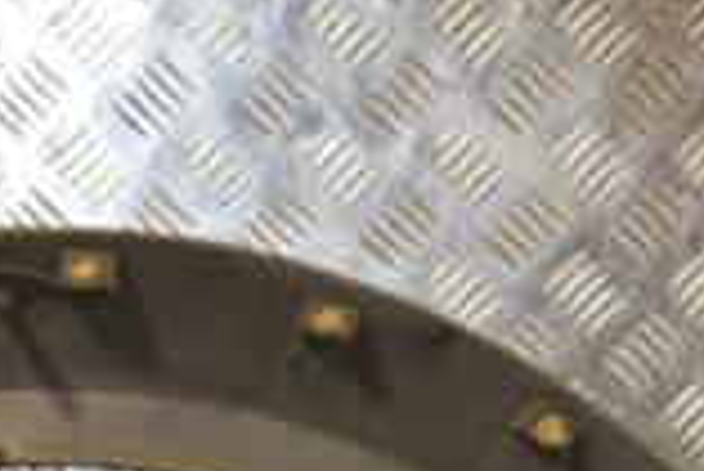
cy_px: 816
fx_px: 2797
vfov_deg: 9.2
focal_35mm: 143
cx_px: 54
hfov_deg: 14.2
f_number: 5
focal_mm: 25
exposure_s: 1/160
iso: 800
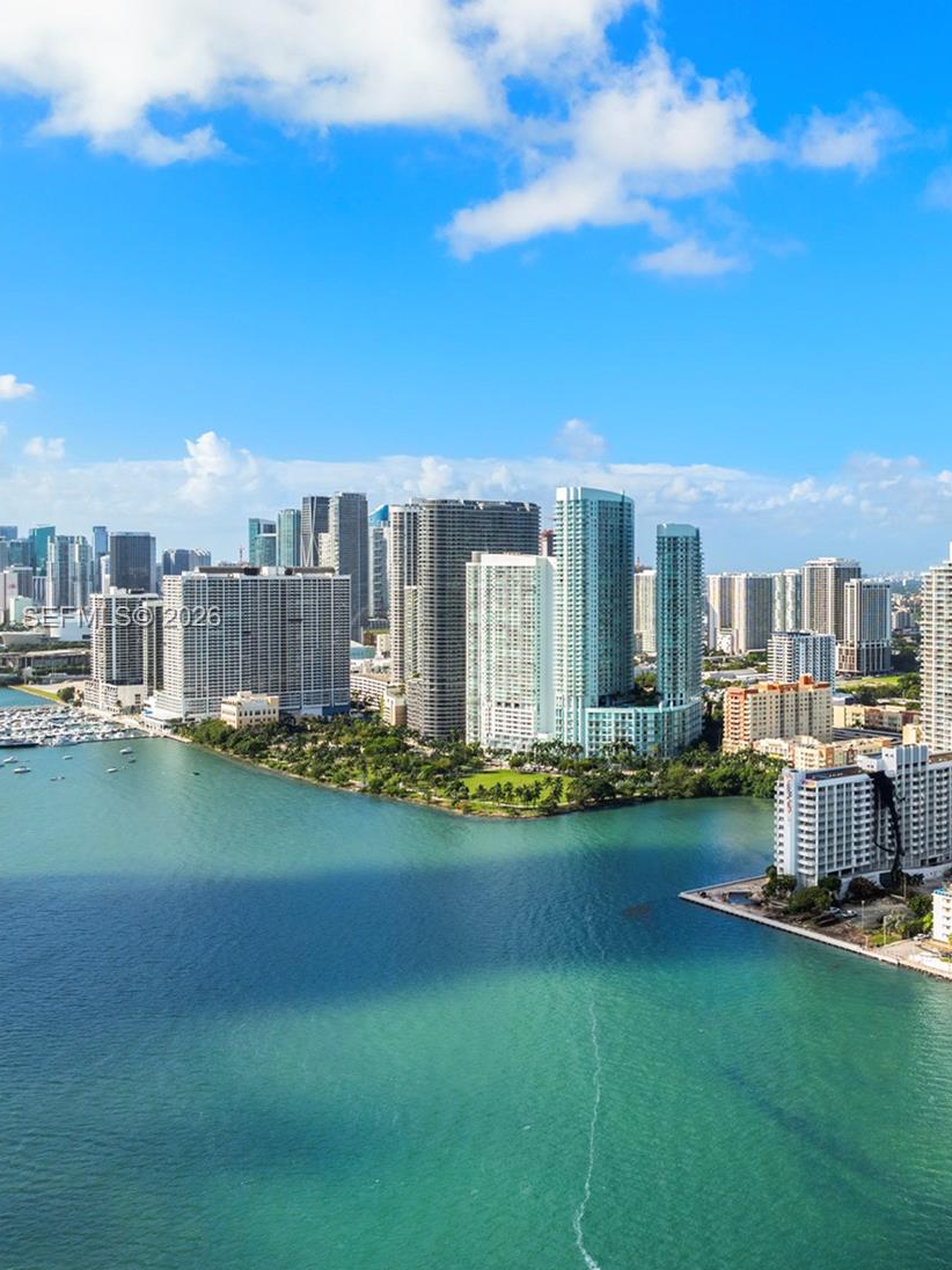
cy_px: 619
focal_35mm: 35
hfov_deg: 38.8
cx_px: 788
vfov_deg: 52.6
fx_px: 1283
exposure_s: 1/160
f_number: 2.8
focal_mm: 12.29
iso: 100
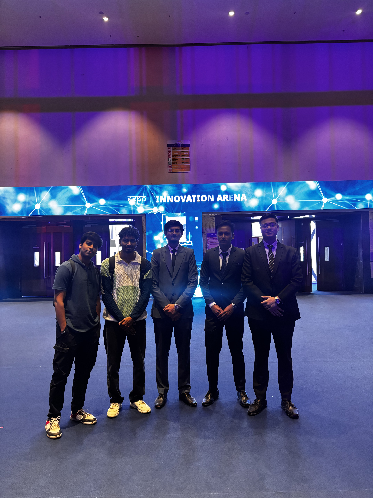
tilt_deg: +2.4
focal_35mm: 26
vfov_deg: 67.3
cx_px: 186
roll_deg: +0.9
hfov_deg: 53.1
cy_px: 249
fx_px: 374
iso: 800
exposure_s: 1/30
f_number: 1.6
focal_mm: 5.96
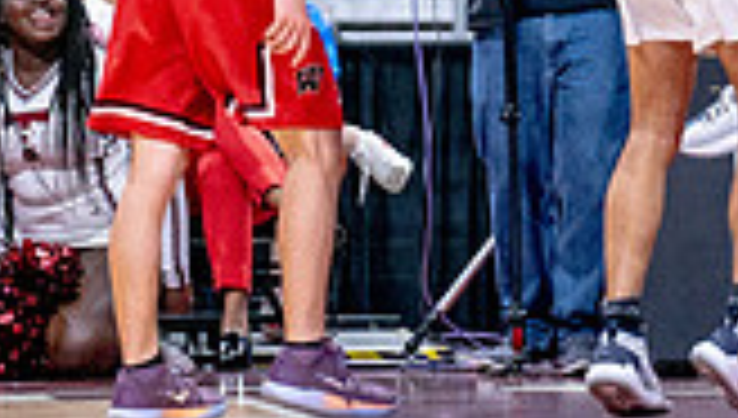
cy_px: -447
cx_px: 819
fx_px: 14490
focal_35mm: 739
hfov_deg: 2.9
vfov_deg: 1.7
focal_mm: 200
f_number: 2.8
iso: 2500
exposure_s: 1/1000
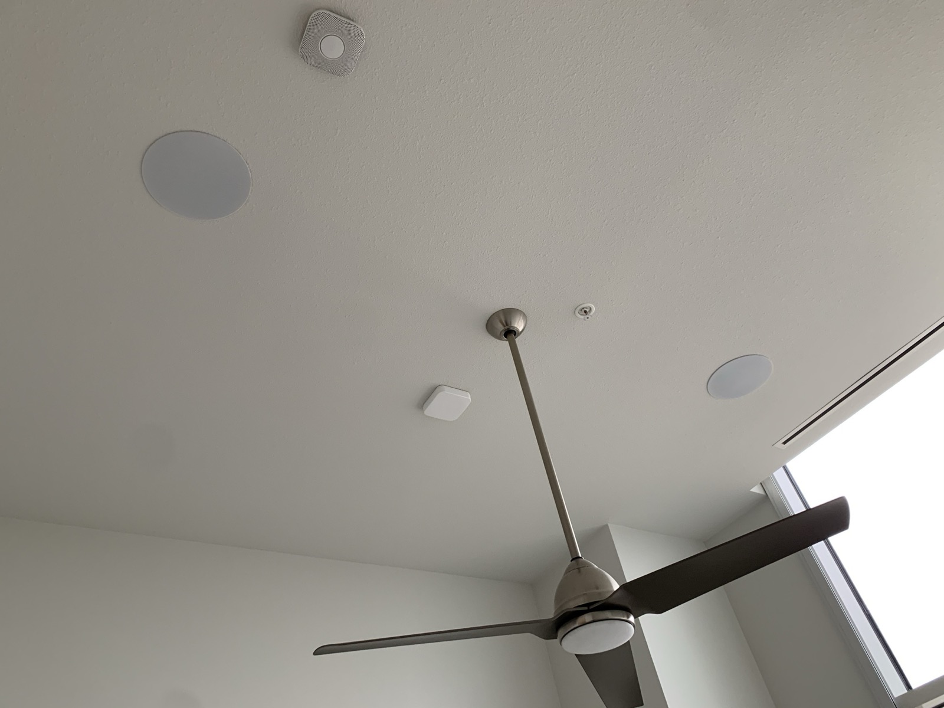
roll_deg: +14.8
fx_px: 709
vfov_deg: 53.1
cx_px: 472
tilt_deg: +44.3
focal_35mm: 26
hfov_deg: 67.3
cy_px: 354
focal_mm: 4.25
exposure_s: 1/60
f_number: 1.8
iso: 100
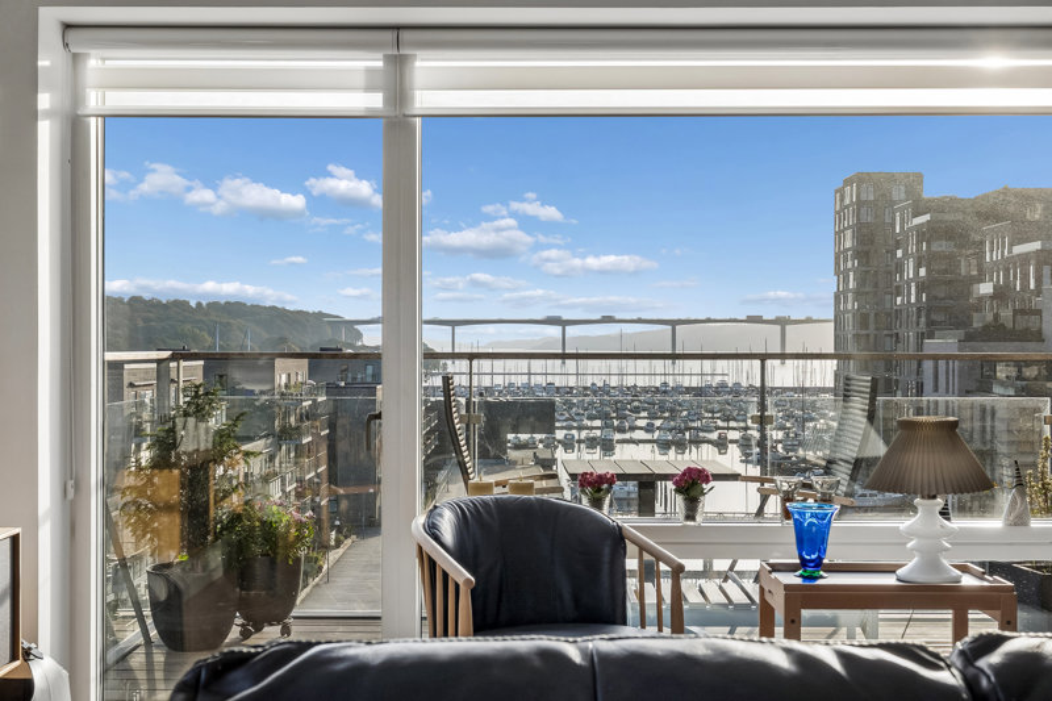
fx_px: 1402
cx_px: 526
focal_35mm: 48
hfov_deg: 41.1
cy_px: 350
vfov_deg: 28.1
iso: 200
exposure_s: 1/800
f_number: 8
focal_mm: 32
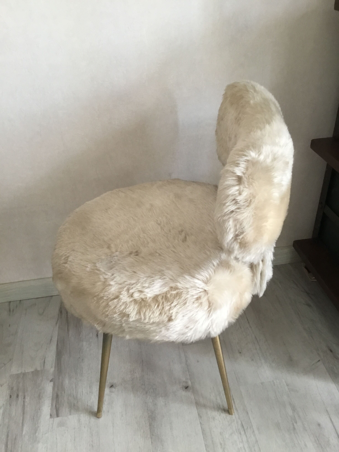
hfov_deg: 45.4
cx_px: 170
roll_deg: +4.7
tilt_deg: -34.2
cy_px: 226
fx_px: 405
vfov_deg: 58.4
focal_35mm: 31
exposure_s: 1/33
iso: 160
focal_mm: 3.3
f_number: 2.4
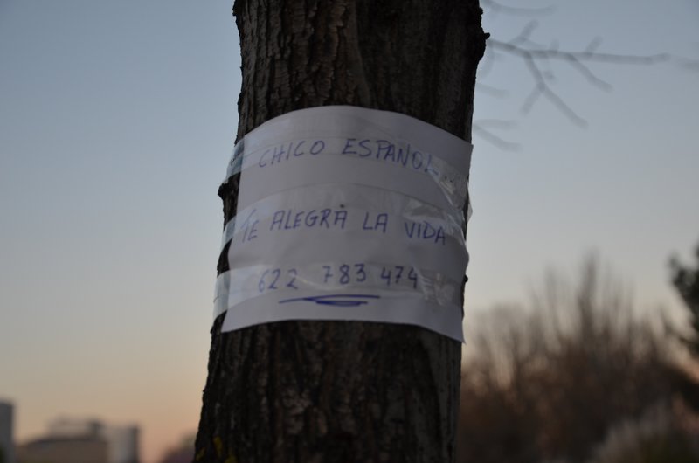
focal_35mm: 63
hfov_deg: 32.0
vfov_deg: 21.5
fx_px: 1221
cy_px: 232
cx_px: 350
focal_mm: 42
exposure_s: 1/250
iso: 400
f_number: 4.8
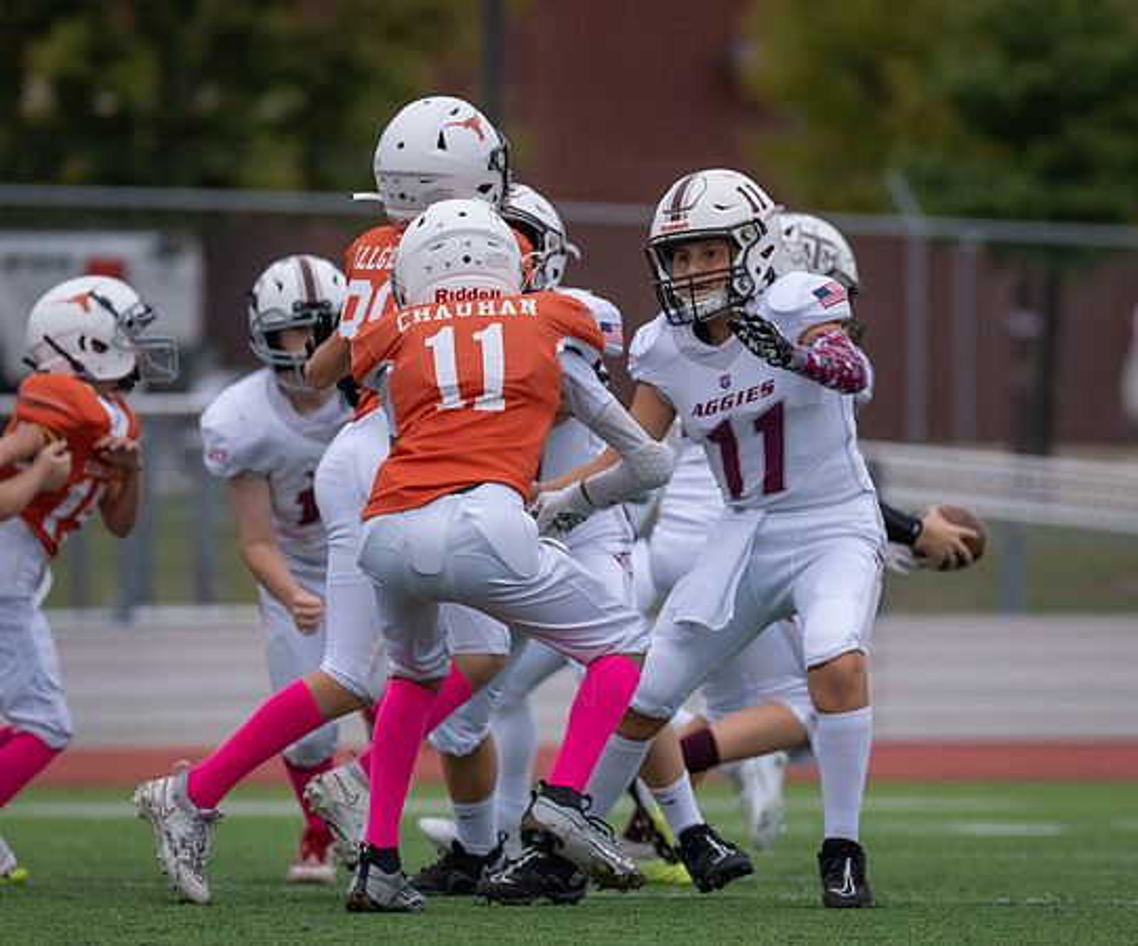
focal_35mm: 472
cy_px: 491
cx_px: 576
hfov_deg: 4.0
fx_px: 16135
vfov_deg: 3.4
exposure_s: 1/1250
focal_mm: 200
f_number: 2.8
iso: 640
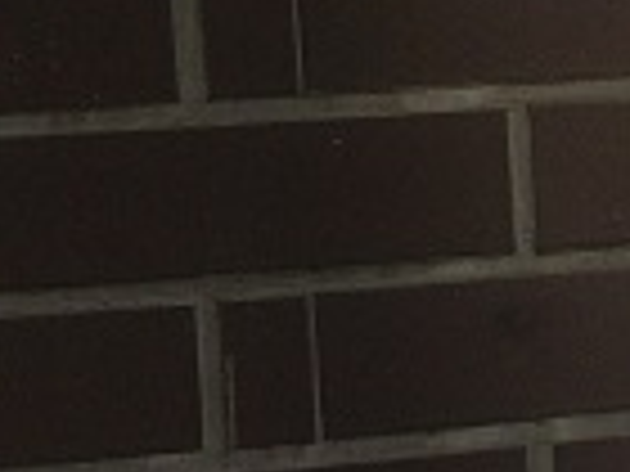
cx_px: 1498
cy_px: 115
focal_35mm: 145
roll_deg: +1.9
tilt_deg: -3.2
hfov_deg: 11.4
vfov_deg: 10.2
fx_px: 2639
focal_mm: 4.15
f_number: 2.2
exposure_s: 1/540
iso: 32
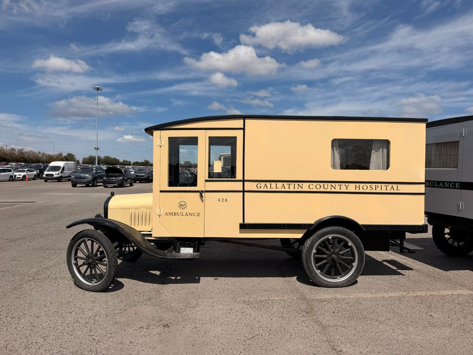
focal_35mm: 24
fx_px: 328
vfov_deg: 56.8
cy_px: 178
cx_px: 236
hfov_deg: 71.6
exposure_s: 1/11905
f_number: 1.78
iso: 80
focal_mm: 6.76
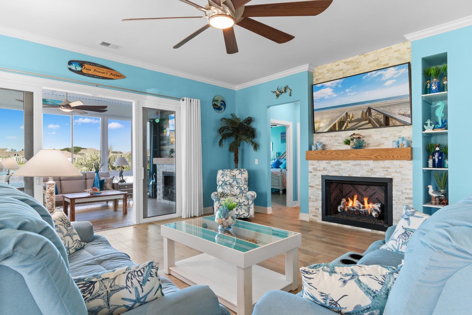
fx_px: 249
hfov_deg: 86.9
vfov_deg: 64.6
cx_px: 236
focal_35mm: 19
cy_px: 158
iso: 100
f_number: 5
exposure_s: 1/6
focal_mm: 13
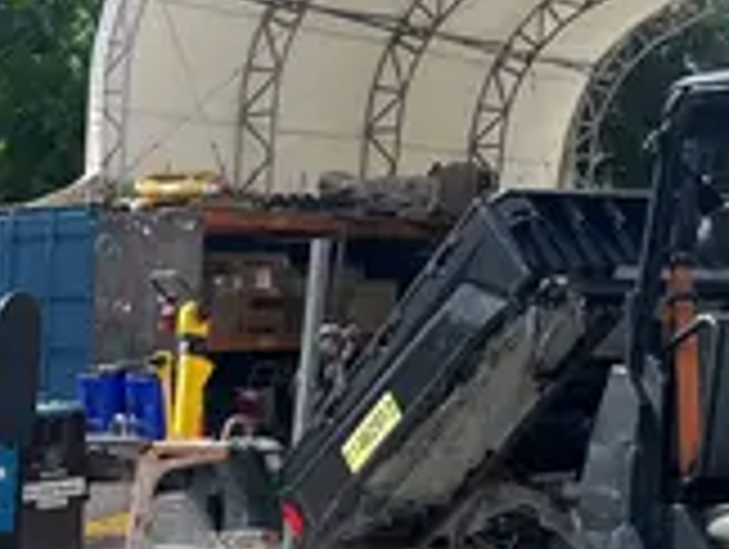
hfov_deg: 19.6
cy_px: 866
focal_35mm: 88
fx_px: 1856
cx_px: -333
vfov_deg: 15.3
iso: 50
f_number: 1.6
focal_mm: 5.1
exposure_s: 1/3521
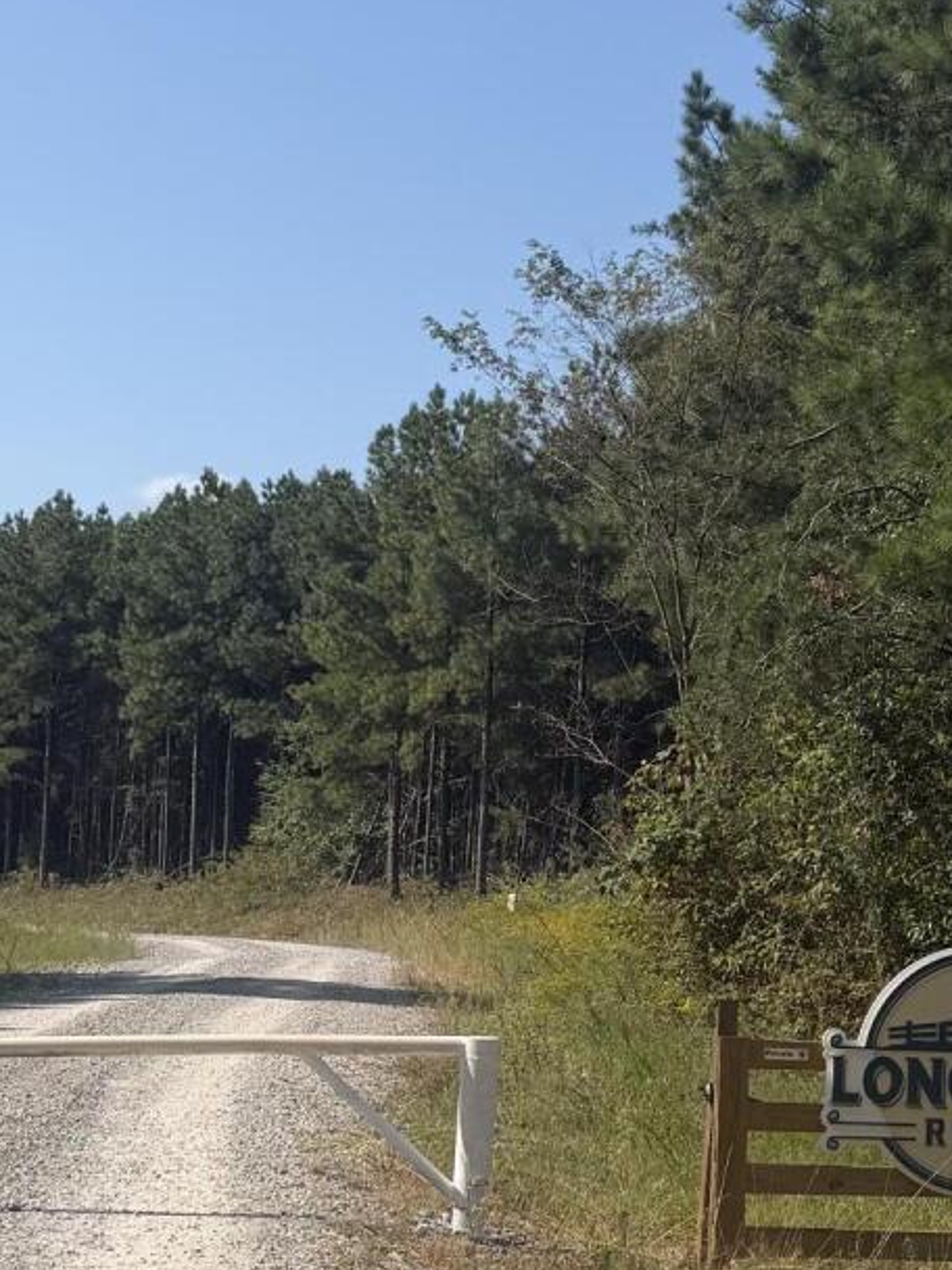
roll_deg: -2.1
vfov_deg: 24.7
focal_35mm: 79
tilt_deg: +4.0
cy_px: 706
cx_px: 697
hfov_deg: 18.6
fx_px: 2897
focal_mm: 6.76
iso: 80
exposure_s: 1/4673
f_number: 1.78
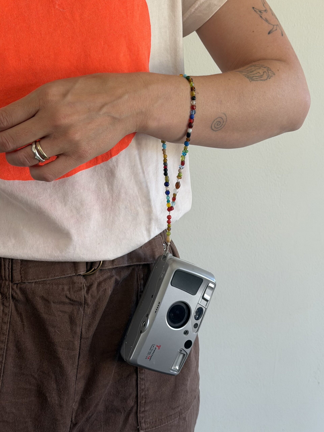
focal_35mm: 48
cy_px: 216
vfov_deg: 39.7
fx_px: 599
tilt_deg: -7.5
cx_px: 162
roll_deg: -3.0
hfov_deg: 30.3
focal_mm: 6.76
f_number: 1.78
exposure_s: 1/60
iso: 100
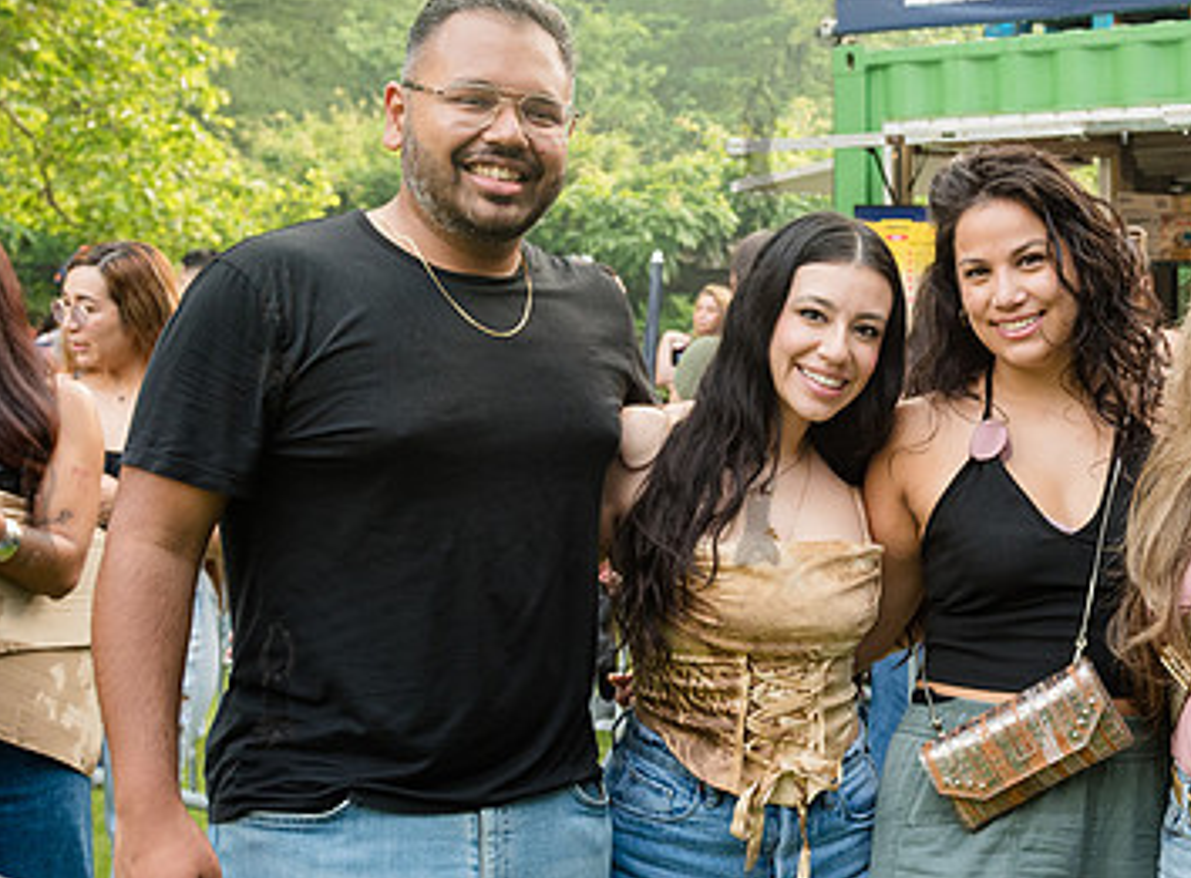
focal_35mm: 60
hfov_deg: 31.7
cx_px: 922
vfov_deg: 24.2
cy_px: 435
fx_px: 2052
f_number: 4.5
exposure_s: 1/200
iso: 1000
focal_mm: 31
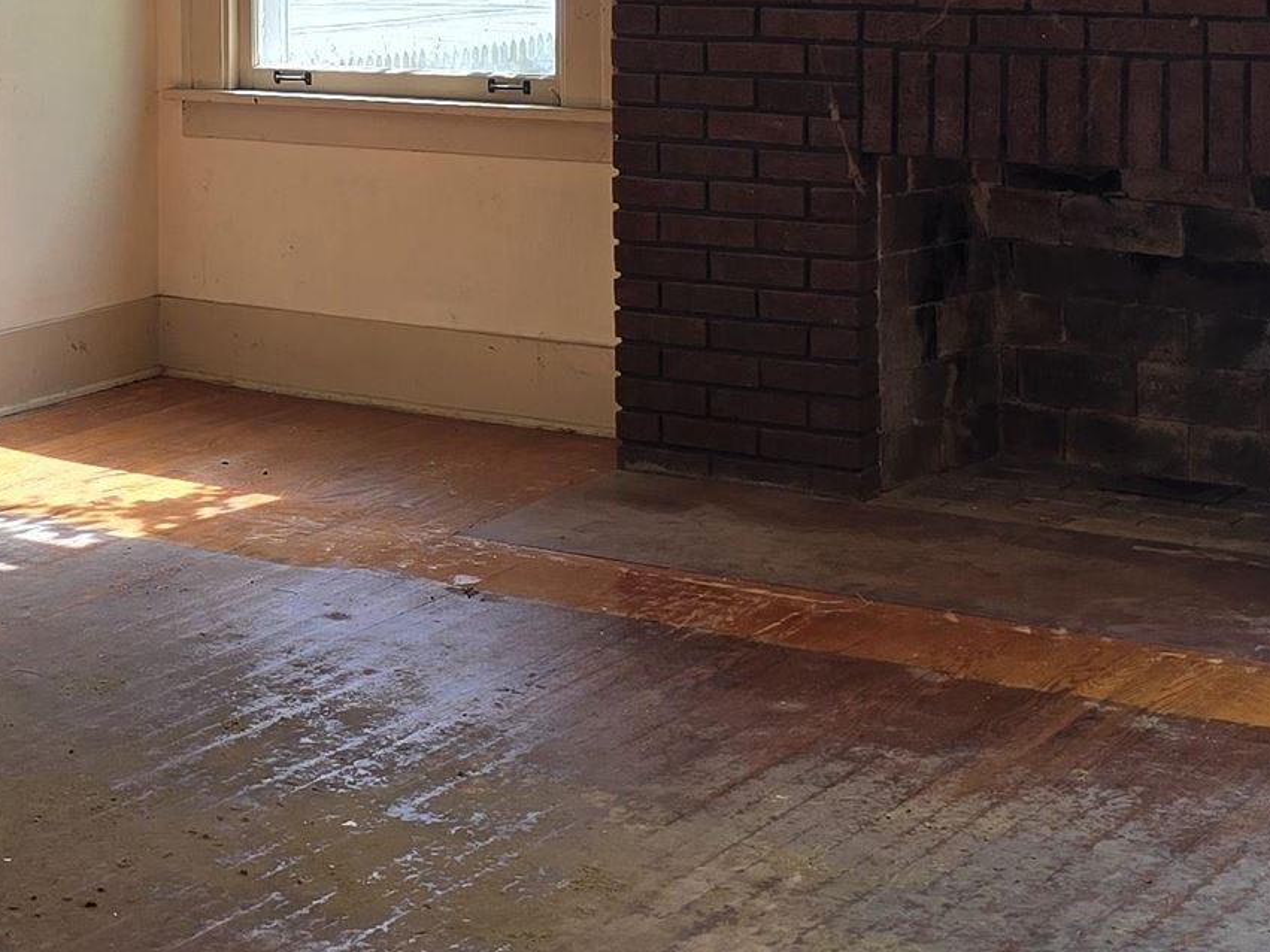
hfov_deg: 22.3
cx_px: -106
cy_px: 45
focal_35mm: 83
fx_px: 3045
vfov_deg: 17.4
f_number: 1.7
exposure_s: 1/120
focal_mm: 6.3
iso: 32
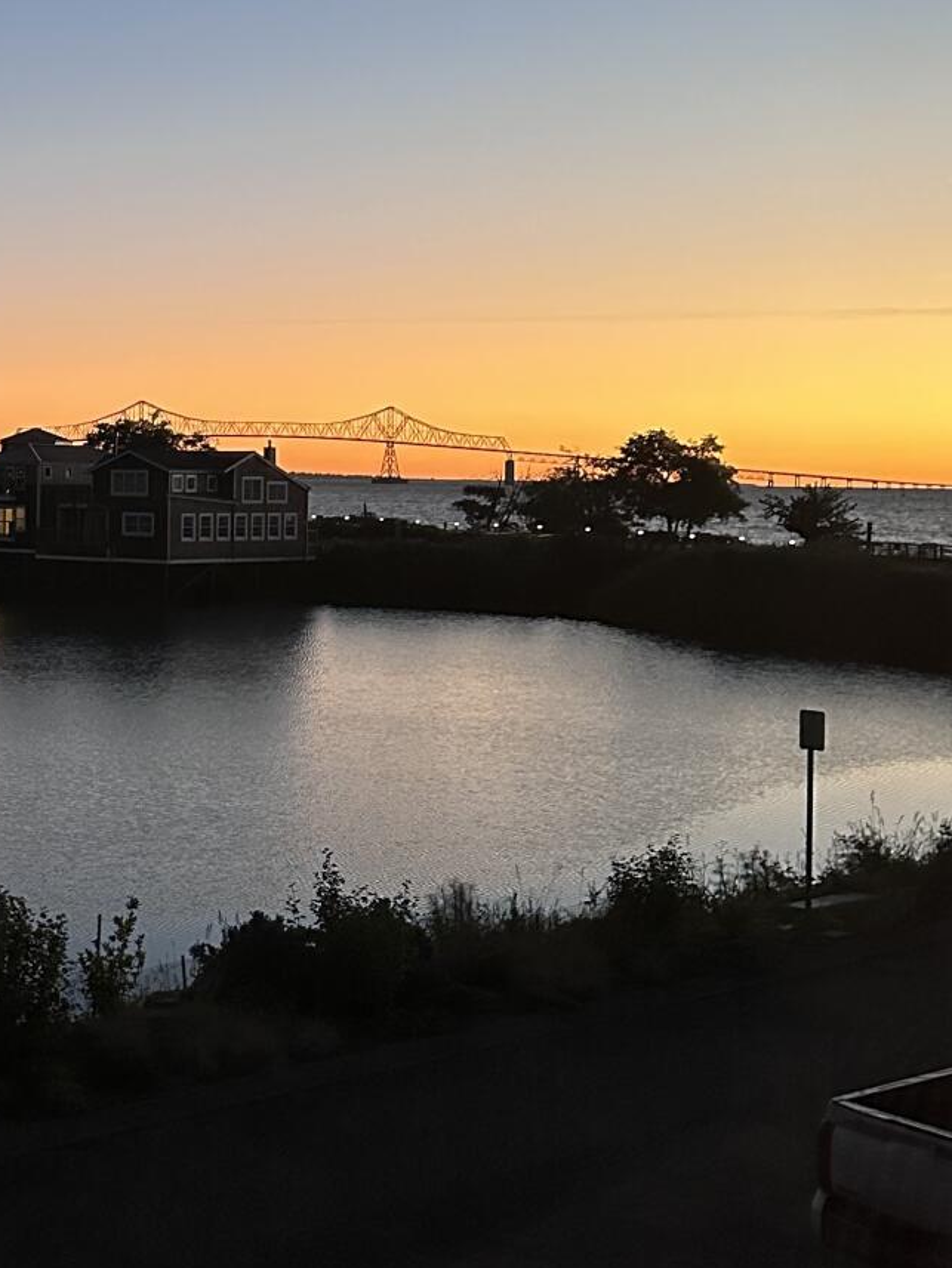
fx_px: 2053
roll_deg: -1.2
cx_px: -46
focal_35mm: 56
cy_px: 435
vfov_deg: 34.1
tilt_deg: +1.3
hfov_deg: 24.6
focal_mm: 6.86
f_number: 1.78
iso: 800
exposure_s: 1/60
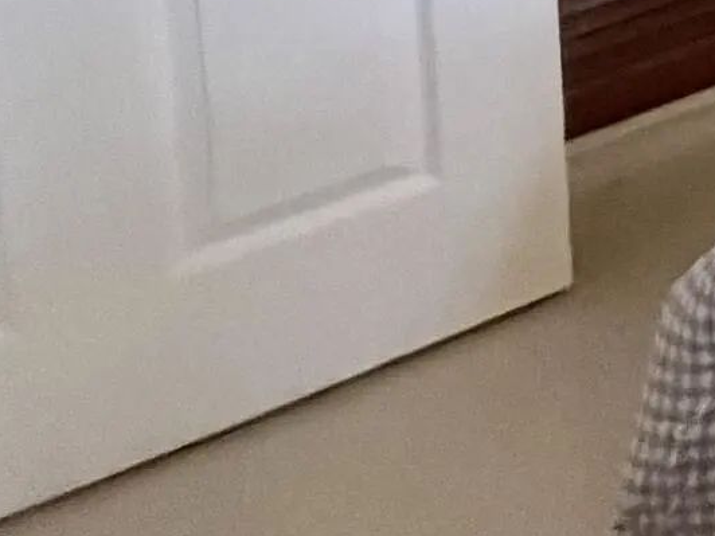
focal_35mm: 79
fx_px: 1632
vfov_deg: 12.2
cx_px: 1945
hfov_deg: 13.0
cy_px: -938
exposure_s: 1/60
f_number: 2.2
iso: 640
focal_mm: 2.22
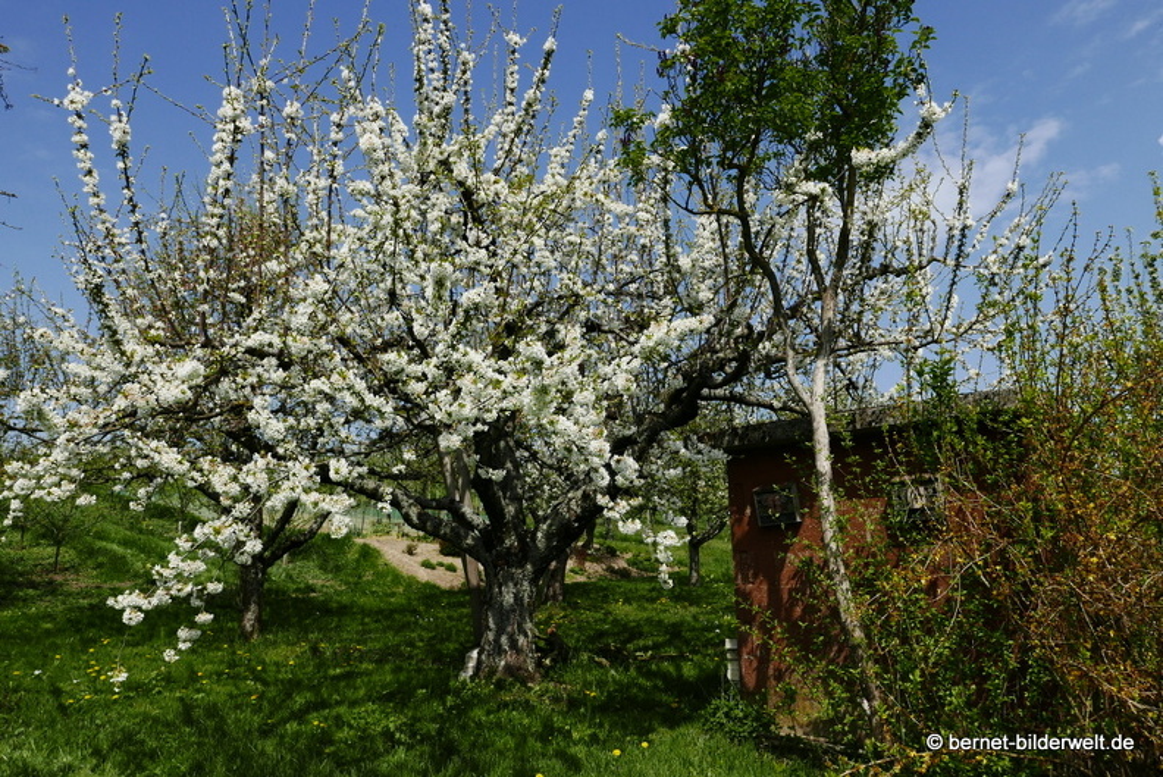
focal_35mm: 24
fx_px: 776
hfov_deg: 73.7
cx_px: 582
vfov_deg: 53.2
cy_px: 388
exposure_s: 1/1000
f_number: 6.3
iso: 200
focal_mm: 10.9
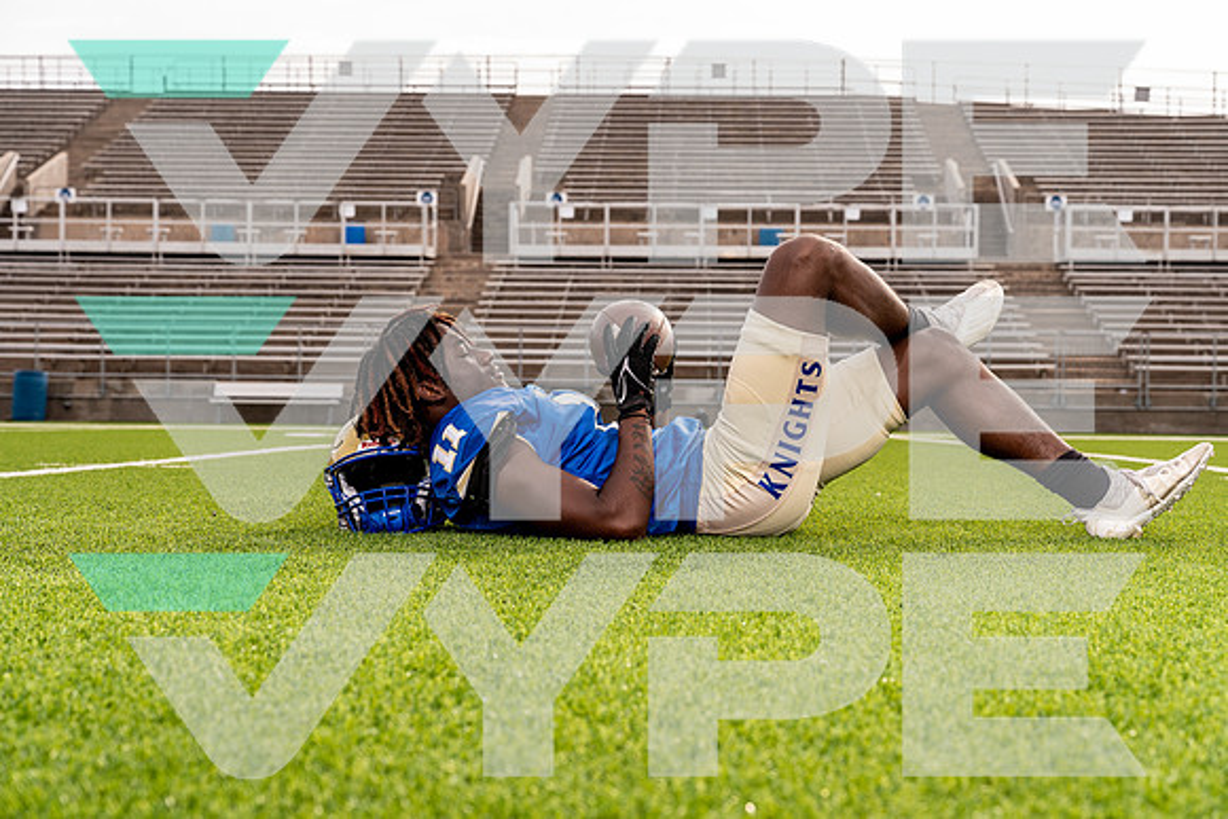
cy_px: 410
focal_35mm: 58
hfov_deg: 34.5
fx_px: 1979
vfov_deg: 23.4
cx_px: 614
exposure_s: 1/250
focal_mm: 58
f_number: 5.6
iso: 100
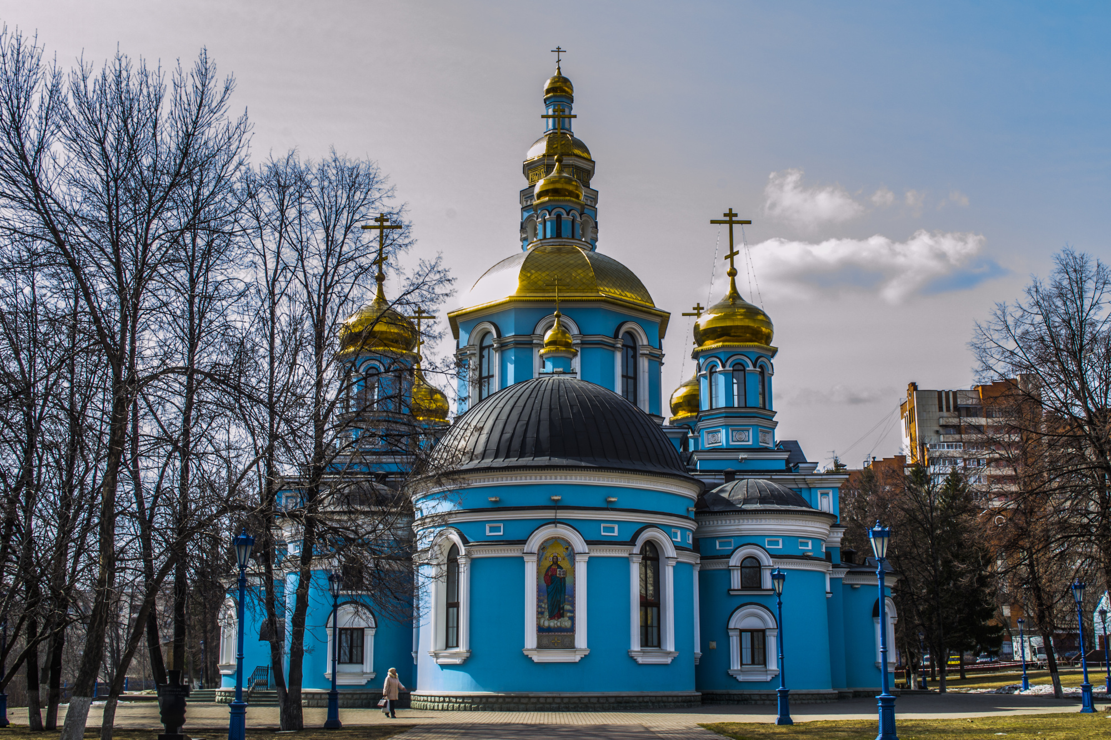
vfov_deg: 30.8
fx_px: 1342
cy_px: 370
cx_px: 556
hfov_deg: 45.0
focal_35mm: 44
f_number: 13
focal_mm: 29
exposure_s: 1/30
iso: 100
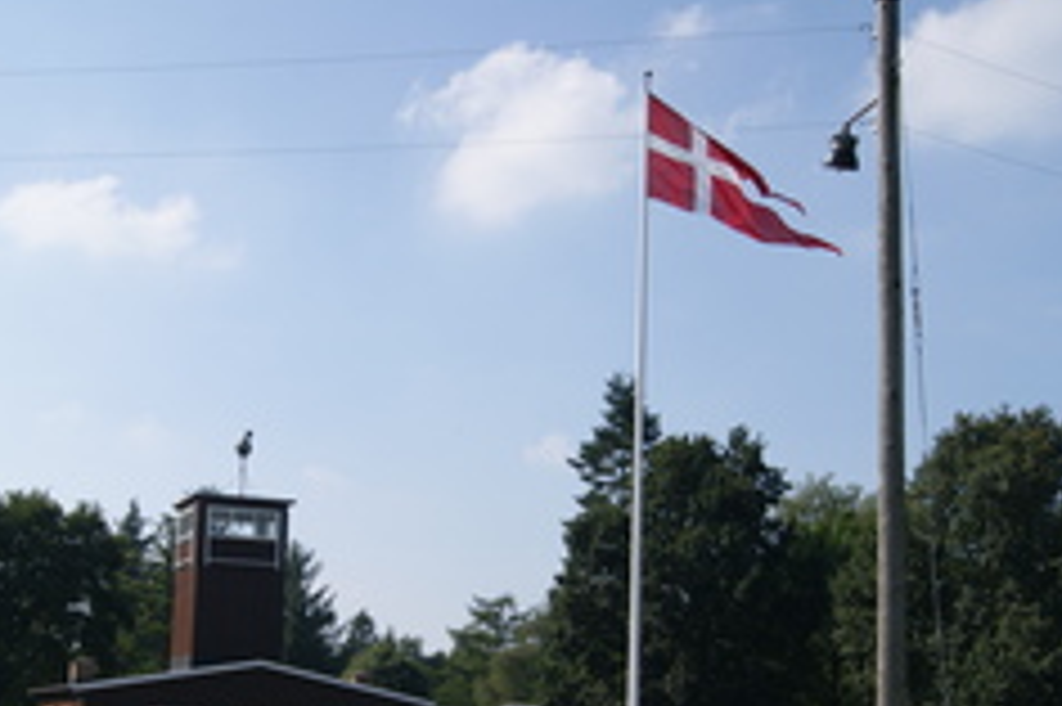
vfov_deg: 23.8
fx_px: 1651
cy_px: 567
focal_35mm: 56
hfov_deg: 35.3
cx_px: 356
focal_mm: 22
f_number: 10
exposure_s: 1/200
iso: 100
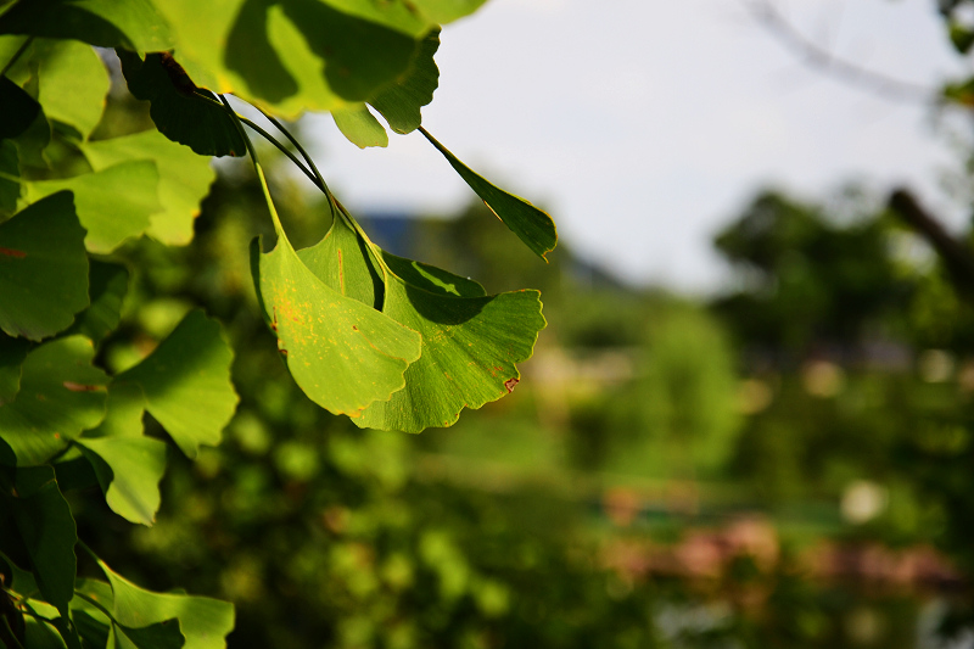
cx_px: 487
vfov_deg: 13.8
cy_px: 324
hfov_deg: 20.6
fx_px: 2678
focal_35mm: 99
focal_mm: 66
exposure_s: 1/250
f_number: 7.1
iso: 100
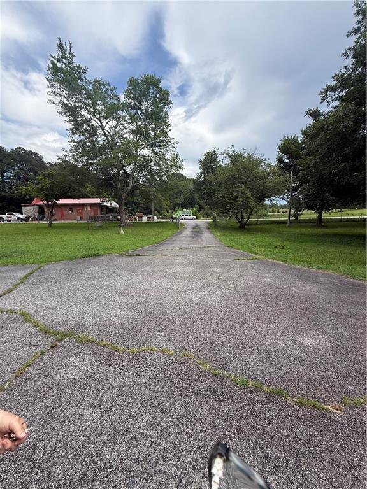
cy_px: 244
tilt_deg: -7.8
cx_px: 184
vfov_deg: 102.1
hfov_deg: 85.7
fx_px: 198
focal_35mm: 14
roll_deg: +0.9
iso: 64
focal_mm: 2.22
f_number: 2.2
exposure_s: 1/1312
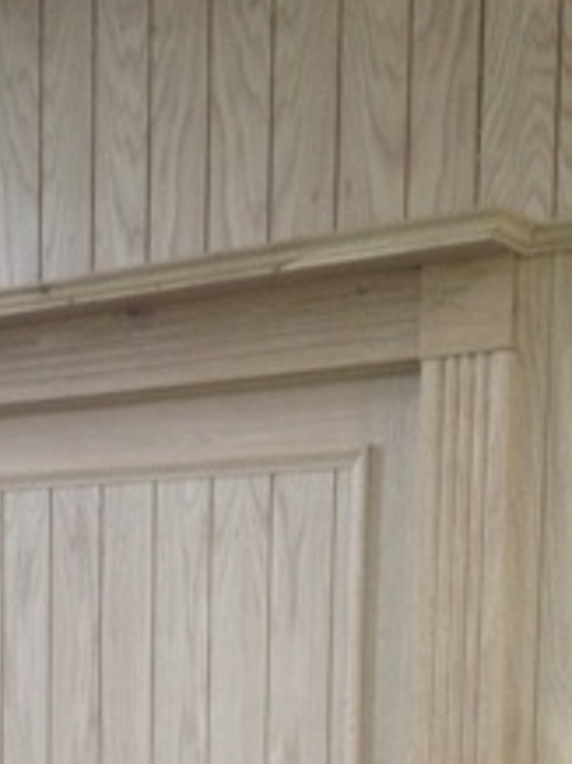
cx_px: 0
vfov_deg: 26.0
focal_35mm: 72
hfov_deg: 19.8
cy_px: 715
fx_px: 1589
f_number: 2.4
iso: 200
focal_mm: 4.28
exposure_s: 1/20
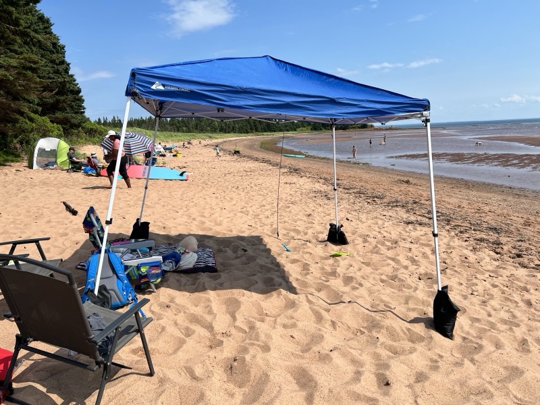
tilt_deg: -8.9
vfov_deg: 53.1
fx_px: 406
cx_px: 270
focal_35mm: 26
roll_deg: +2.1
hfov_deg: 67.3
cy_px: 202
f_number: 1.5
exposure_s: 1/5587
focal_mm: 5.7
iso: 50
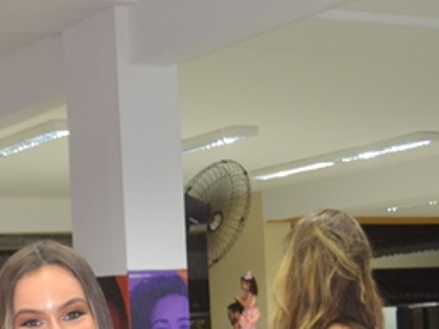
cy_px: 381
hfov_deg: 19.2
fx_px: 1242
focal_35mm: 98
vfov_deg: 14.6
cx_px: -54
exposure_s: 1/60
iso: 1000
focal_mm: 22
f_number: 4
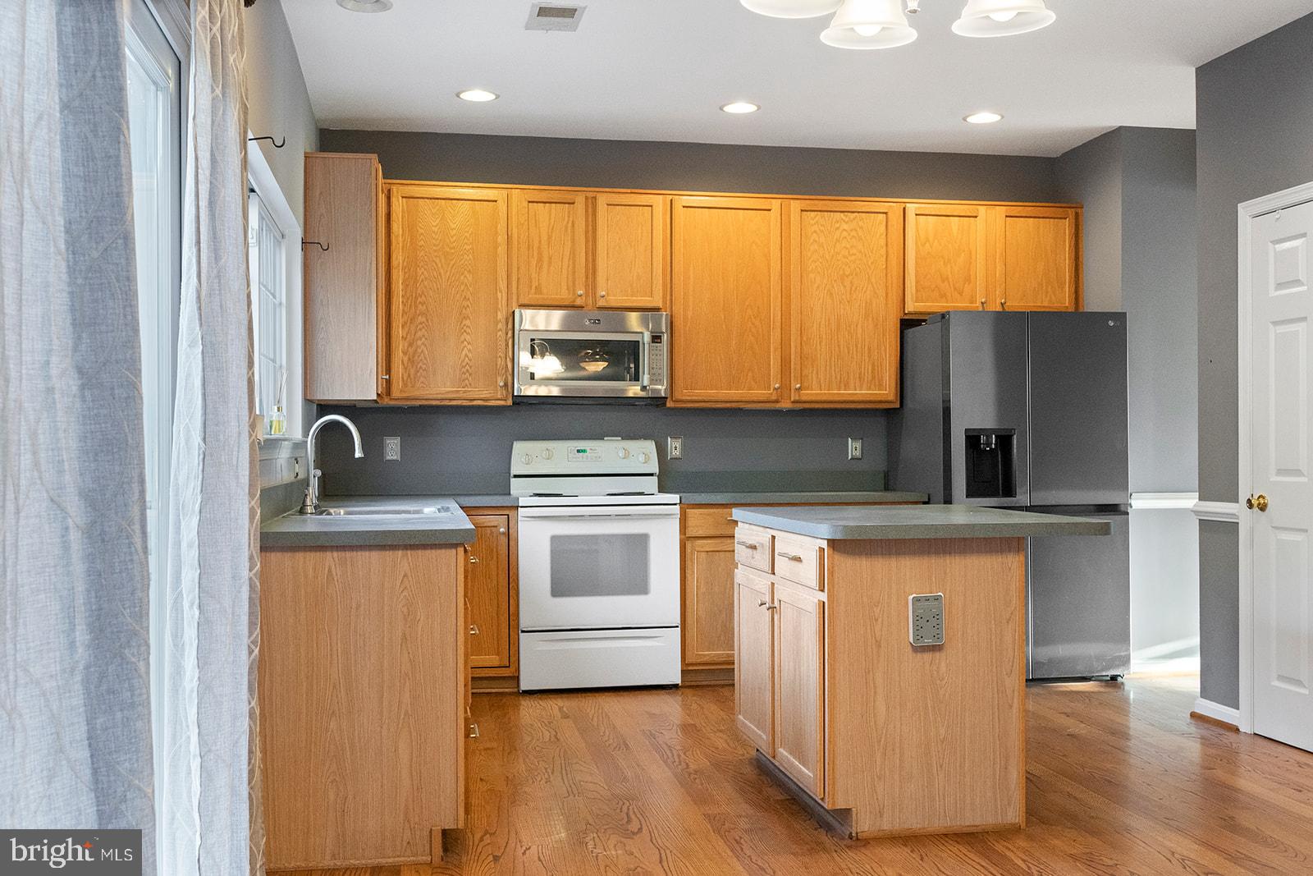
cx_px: 656
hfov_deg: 54.4
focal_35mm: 35
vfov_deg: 37.9
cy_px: 438
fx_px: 1277
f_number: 9
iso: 2000
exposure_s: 1/60
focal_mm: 35
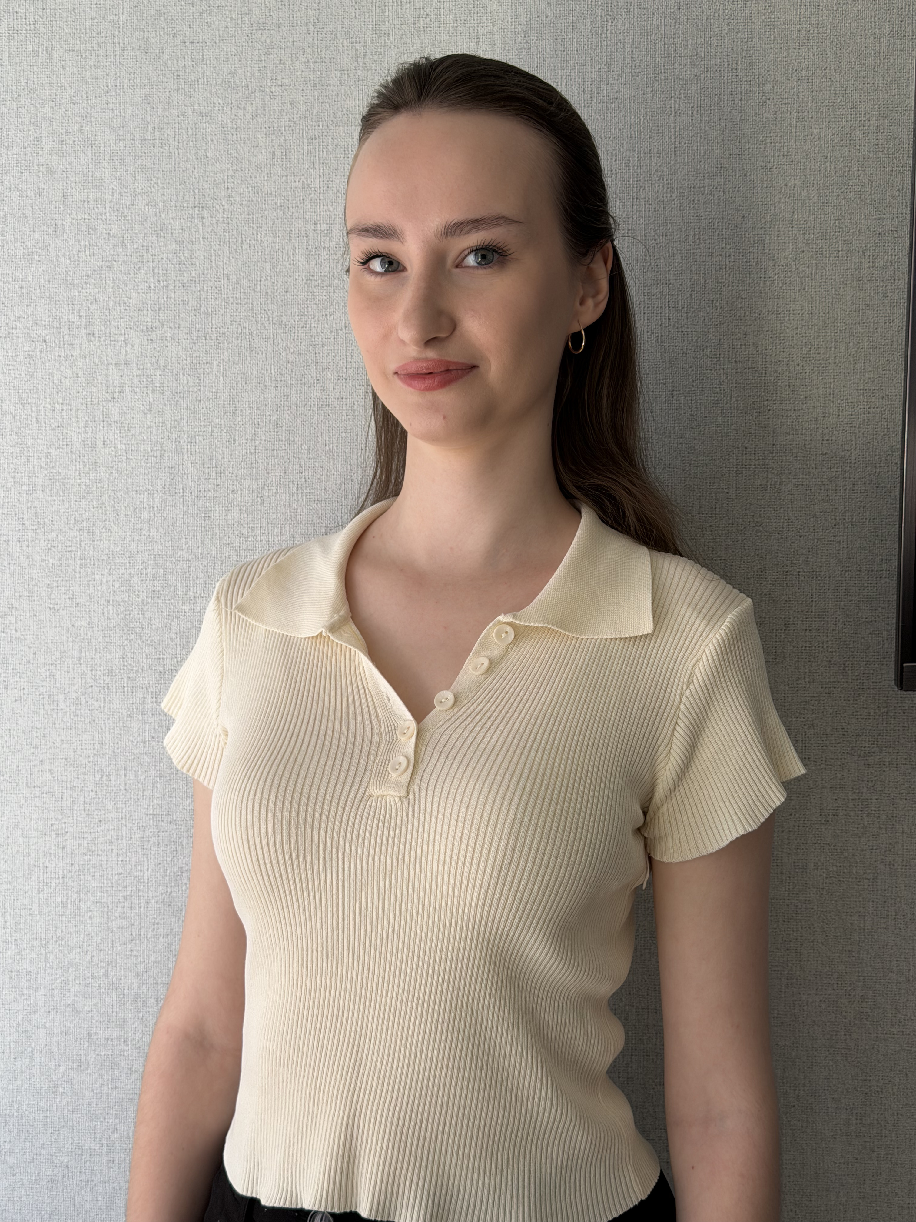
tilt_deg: -4.8
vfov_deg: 39.7
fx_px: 1694
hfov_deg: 30.3
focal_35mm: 48
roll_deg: +0.8
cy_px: 611
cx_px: 458
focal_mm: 6.76
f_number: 1.78
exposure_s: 1/252
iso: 64
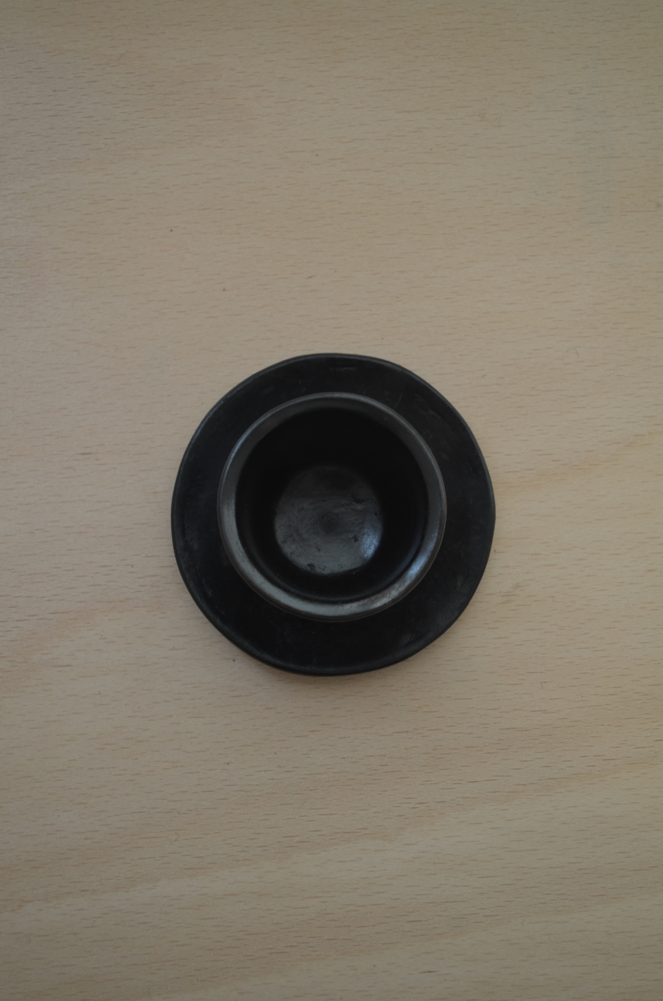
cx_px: 332
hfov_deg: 28.0
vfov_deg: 41.2
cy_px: 500
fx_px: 1332
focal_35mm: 48
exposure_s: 1/80
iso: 400
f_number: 4.8
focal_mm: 32
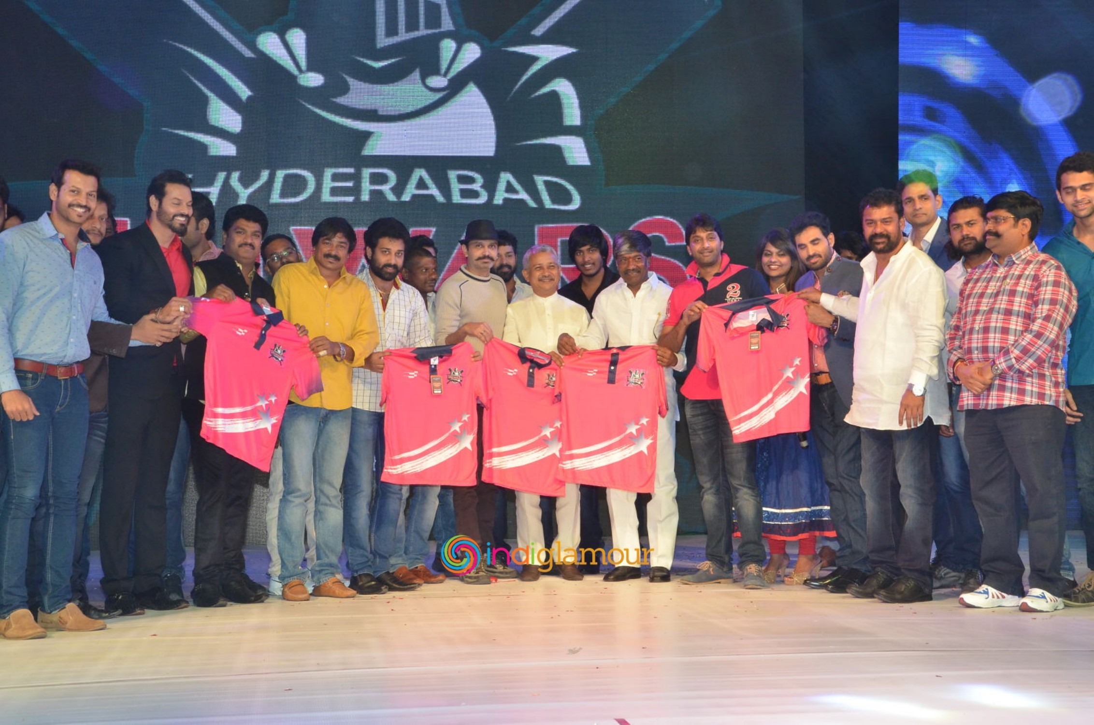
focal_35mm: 60
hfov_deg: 33.5
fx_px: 1820
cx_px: 547
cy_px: 362
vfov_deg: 22.5
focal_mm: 40
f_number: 9
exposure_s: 1/125
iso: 1600
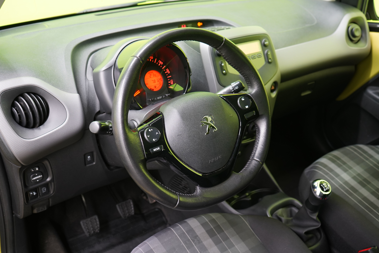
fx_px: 379
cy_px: 126
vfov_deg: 36.9
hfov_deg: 53.1
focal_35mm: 36
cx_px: 190
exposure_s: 1/10
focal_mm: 36
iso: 1250
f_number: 5.6
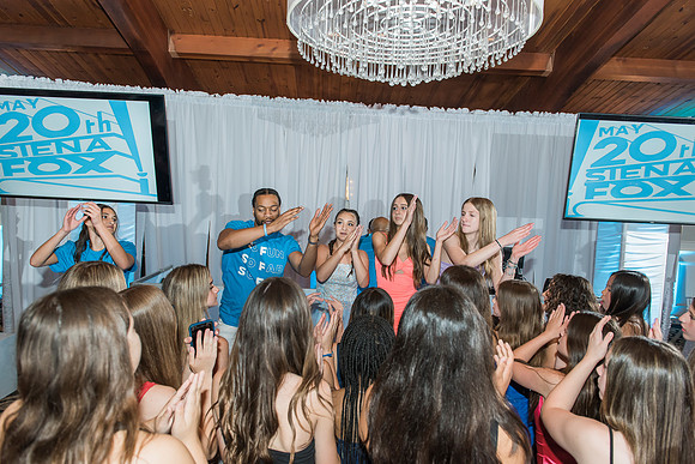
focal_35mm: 24
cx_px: 348
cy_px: 232
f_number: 4
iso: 800
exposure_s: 1/125
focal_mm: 24
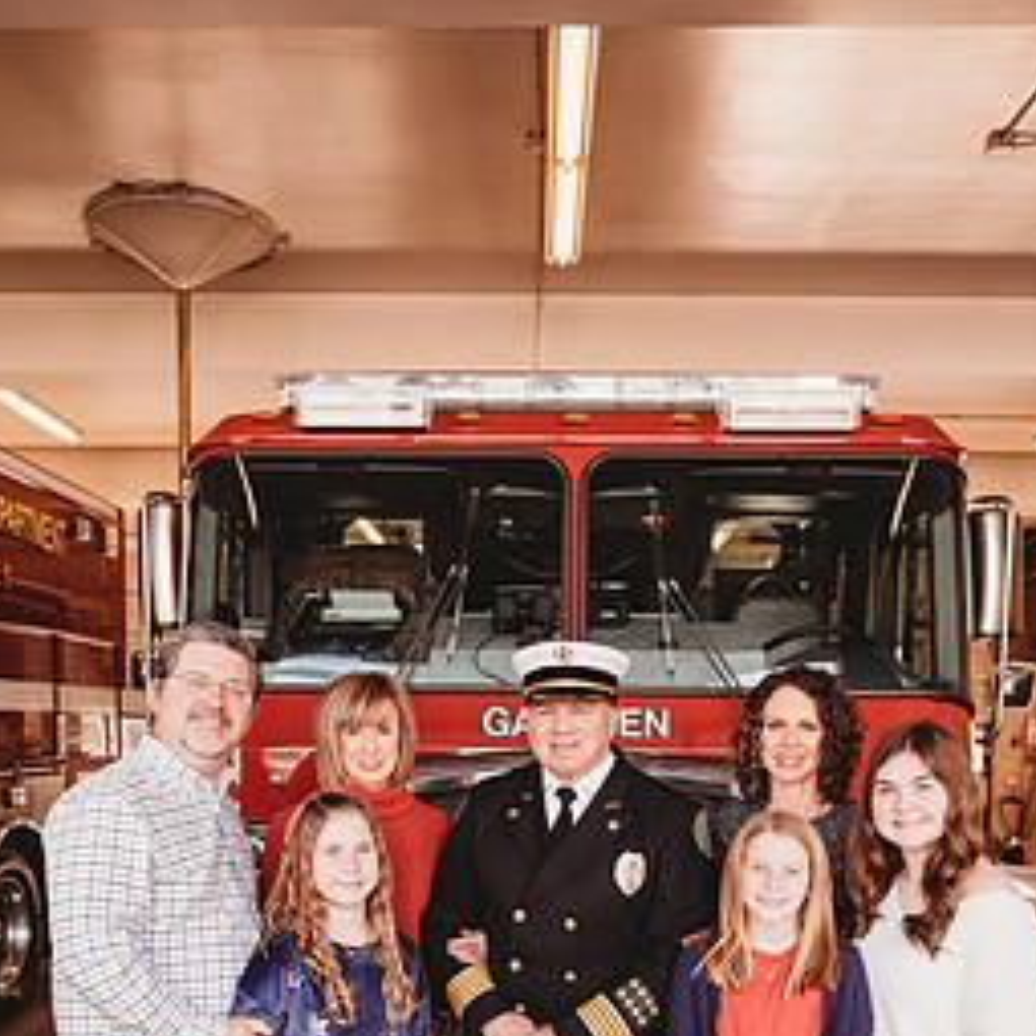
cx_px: 504
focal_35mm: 36
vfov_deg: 43.2
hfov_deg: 46.0
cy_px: 873
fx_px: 1219
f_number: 3.2
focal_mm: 24
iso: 250
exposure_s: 1/250
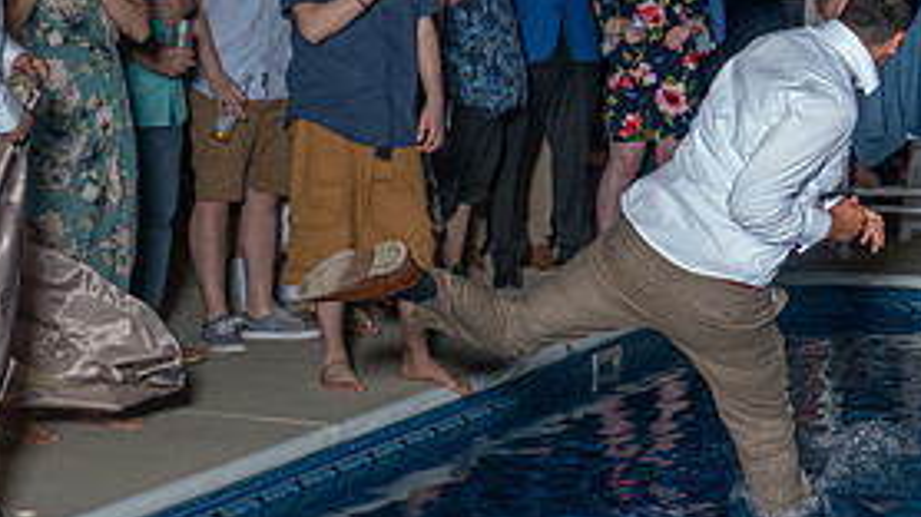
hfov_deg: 18.7
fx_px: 2782
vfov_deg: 10.6
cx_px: 697
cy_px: 267
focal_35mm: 114
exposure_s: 1/125
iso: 2000
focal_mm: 35
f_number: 2.8
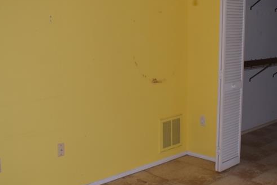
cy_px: 72
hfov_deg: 27.9
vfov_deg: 18.9
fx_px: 554
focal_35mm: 72
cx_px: 176
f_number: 4
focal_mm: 23
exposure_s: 1/30
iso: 320
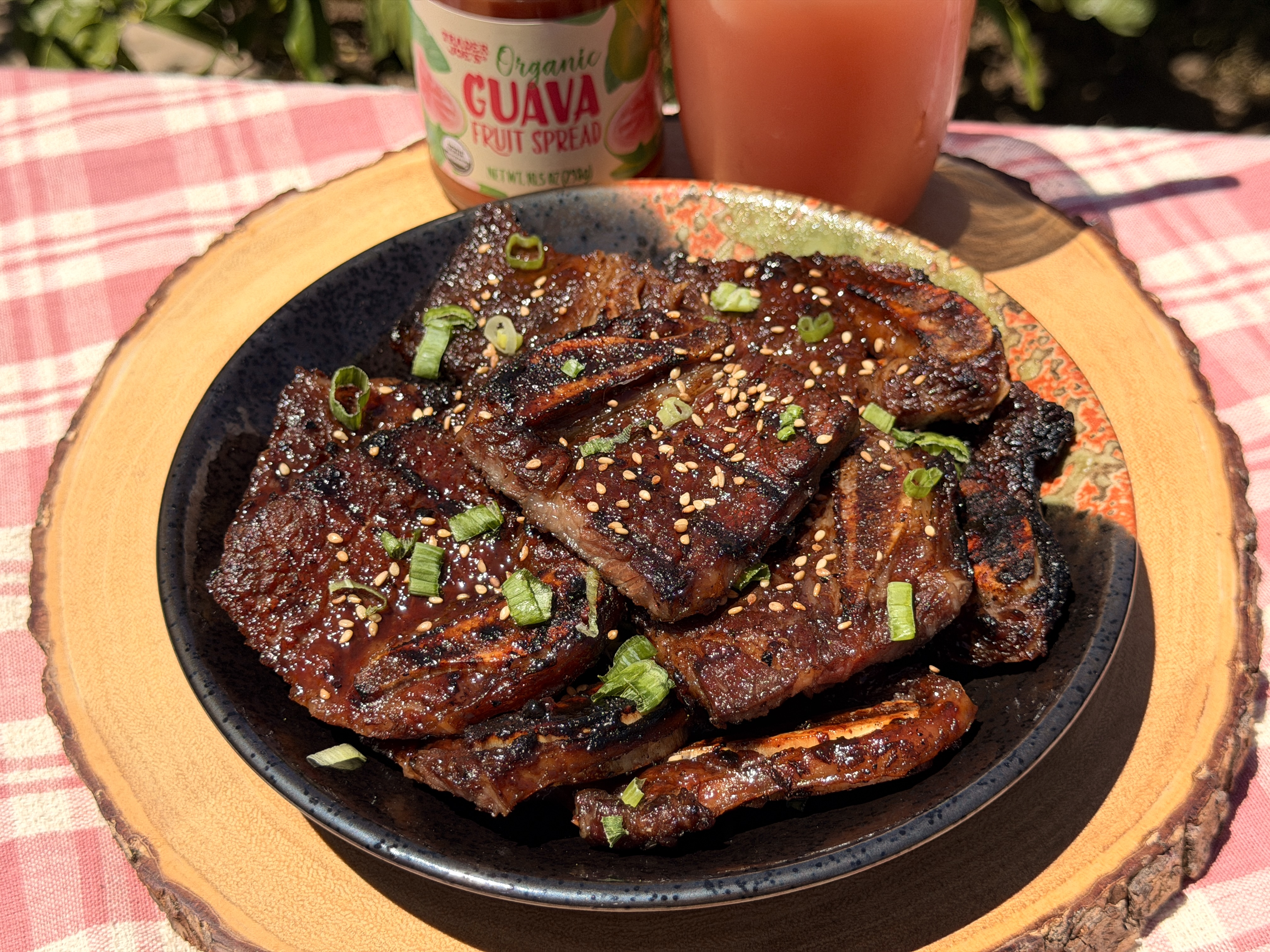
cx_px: 635
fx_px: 1761
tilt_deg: -48.1
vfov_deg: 30.3
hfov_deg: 39.7
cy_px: 476
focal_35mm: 48
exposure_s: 1/6024
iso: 80
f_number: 1.78
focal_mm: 6.76
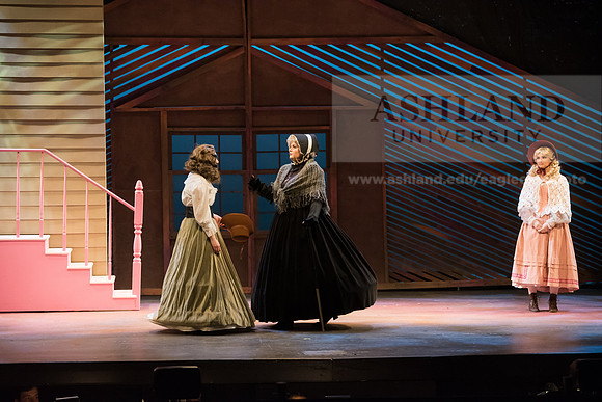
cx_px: 301
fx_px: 1756
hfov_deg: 19.5
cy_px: 201
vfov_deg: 13.0
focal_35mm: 105
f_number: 4
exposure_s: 1/320
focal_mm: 105
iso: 5000
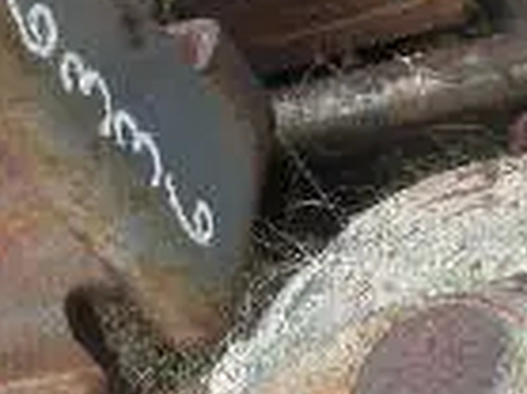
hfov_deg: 15.2
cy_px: 671
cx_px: 129
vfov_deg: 10.9
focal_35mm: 129
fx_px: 1962
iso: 64
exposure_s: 1/500
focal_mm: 5
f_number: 3
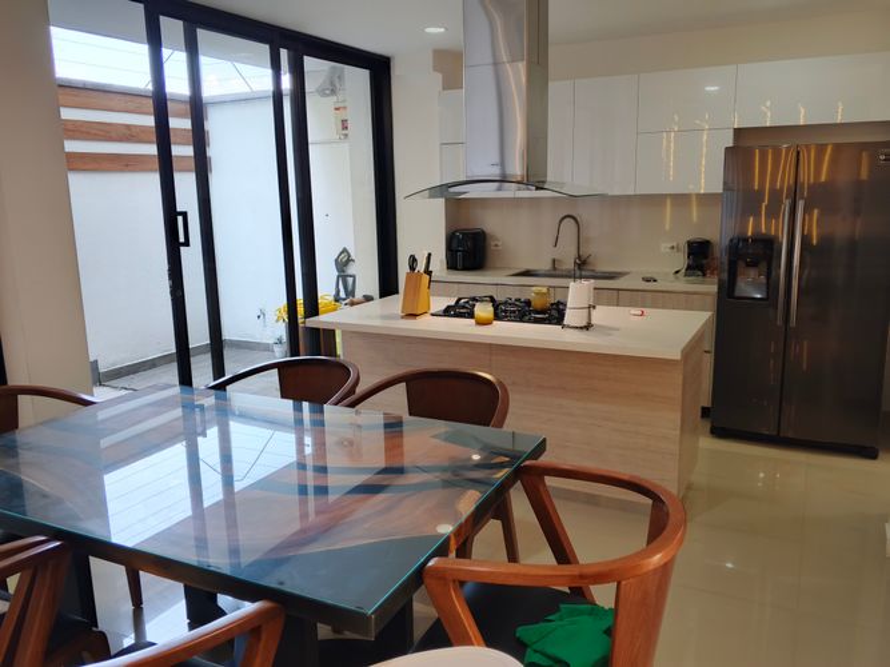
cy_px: 334
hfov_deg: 65.3
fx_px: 694
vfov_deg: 51.3
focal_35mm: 27
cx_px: 445
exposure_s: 1/60
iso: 325
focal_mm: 4.09
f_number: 1.6
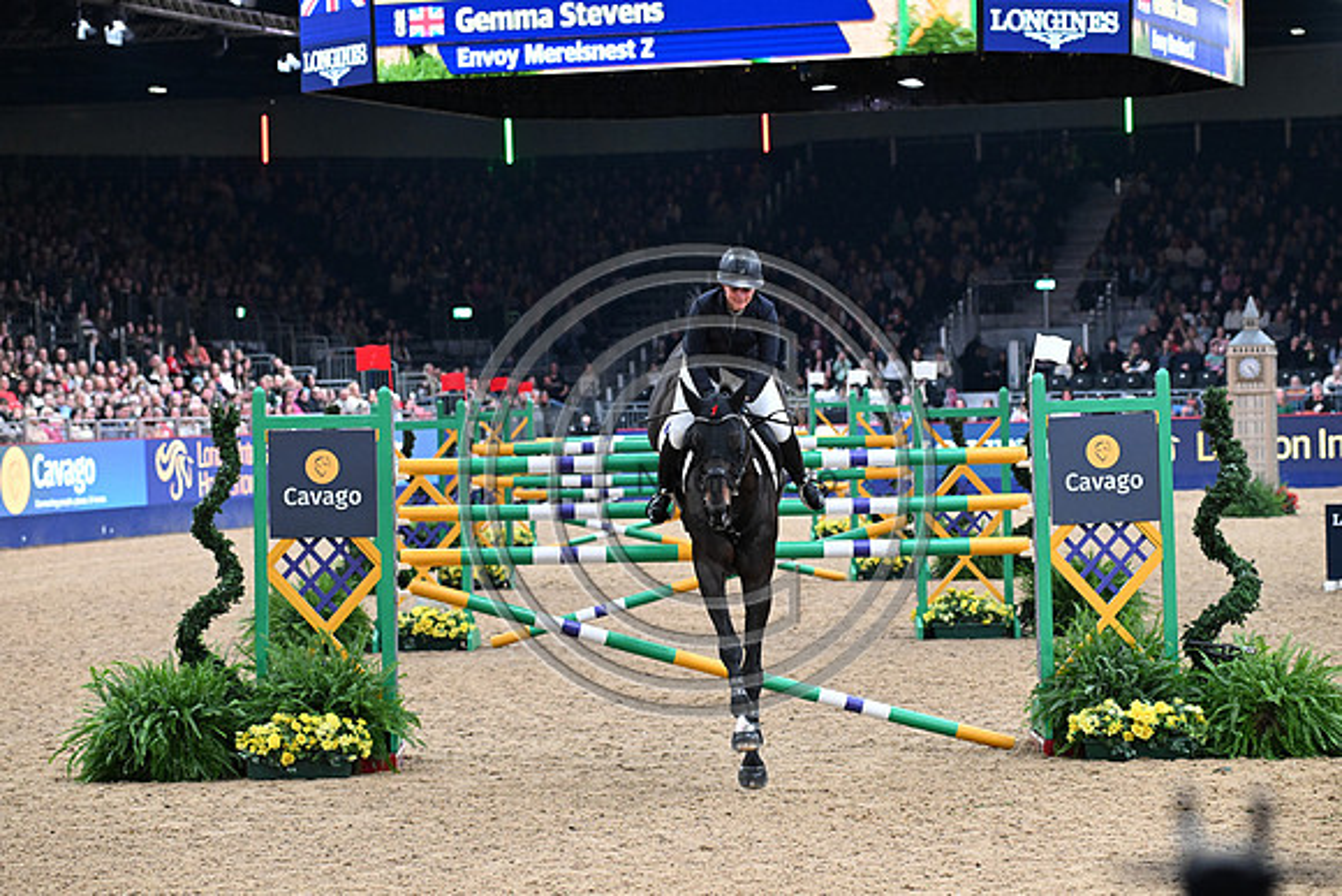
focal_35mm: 120
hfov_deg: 17.1
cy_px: 448
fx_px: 4474
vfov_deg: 11.4
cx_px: 671
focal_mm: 120
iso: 6400
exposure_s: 1/640
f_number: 5
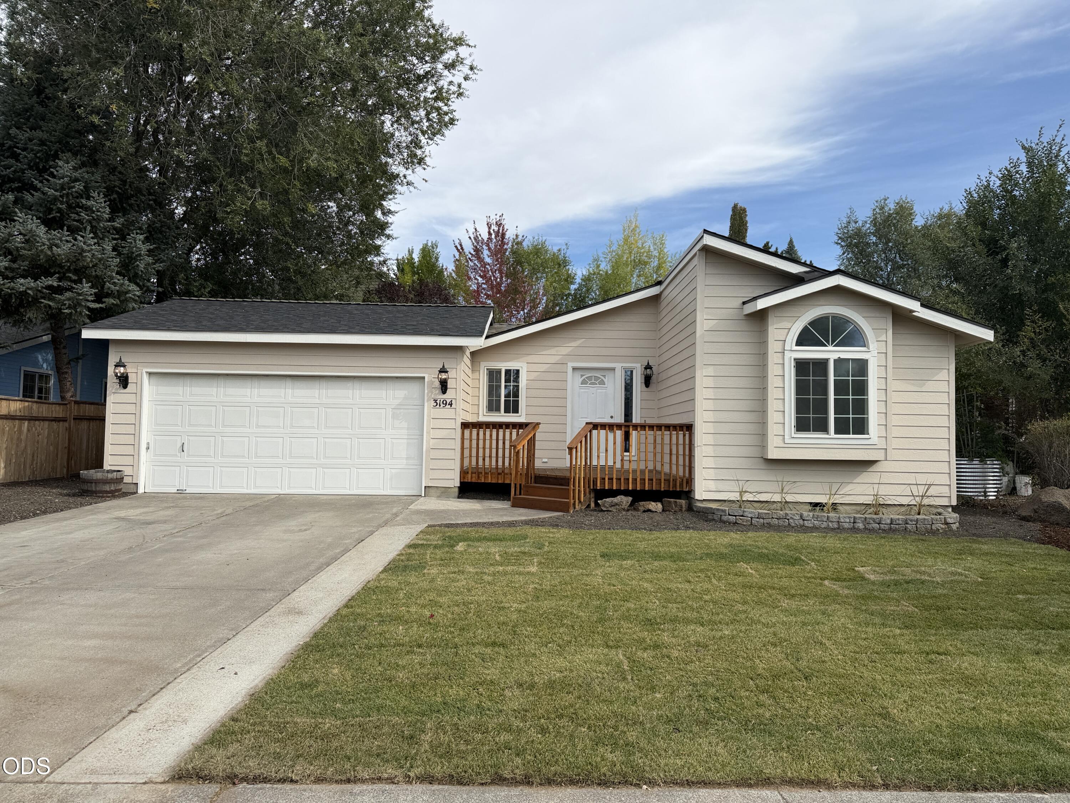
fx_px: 742
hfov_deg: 71.6
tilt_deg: +2.1
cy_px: 402
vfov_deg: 56.8
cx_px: 535
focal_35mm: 24
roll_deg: -1.5
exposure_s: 1/4167
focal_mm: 6.76
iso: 80
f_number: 1.78
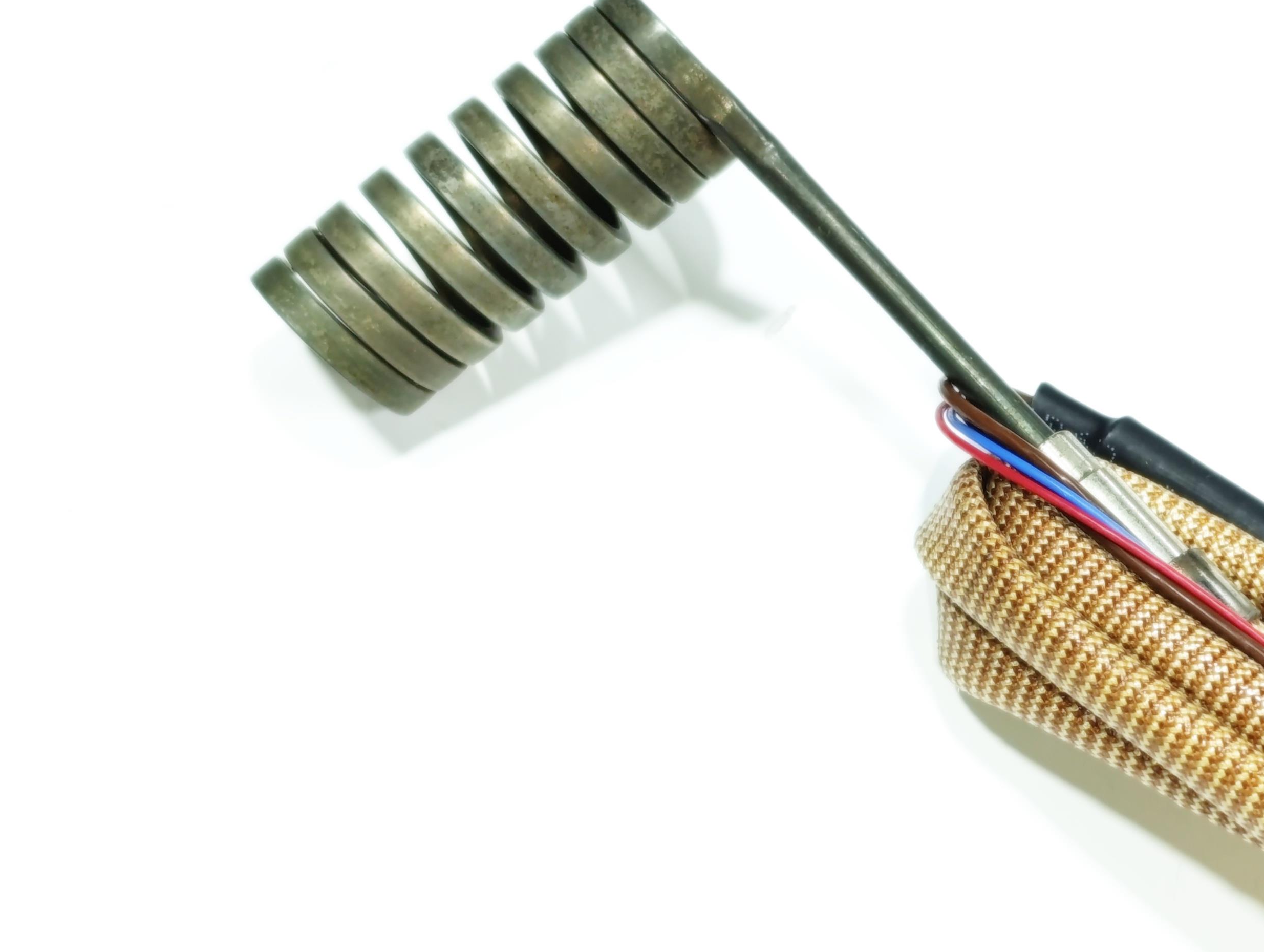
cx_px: 1010
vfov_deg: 37.6
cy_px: 594
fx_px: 1390
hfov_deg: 46.4
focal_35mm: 38
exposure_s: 1/100
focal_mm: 6.14
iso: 400
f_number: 1.6
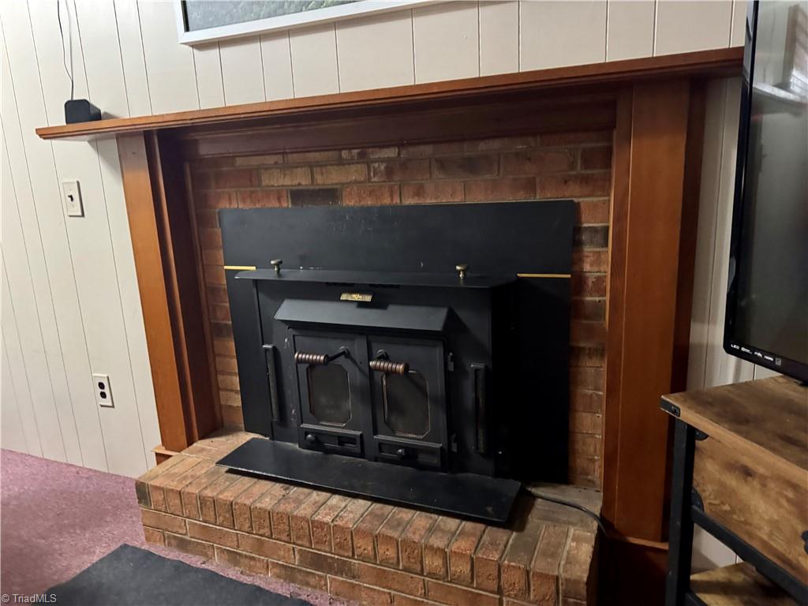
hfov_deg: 71.6
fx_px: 560
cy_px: 303
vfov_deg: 56.8
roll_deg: +1.7
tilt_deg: -14.1
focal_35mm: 24
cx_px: 404
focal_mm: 6.76
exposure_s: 1/30
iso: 1000
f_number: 1.78
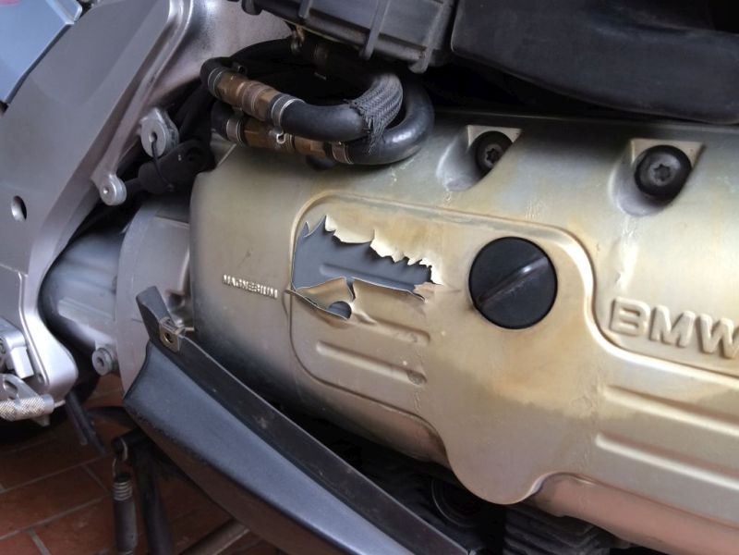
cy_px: 278
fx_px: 640
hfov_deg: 60.0
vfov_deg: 46.8
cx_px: 370
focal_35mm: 30
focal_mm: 4.12
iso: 40
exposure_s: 1/40
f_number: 2.2
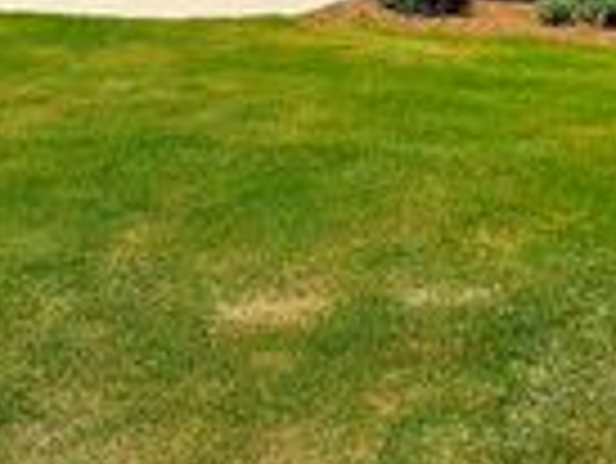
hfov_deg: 23.3
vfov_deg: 16.0
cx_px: 324
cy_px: -246
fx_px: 1496
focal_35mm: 84
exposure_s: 1/2500
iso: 25
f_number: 1.8
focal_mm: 5.4
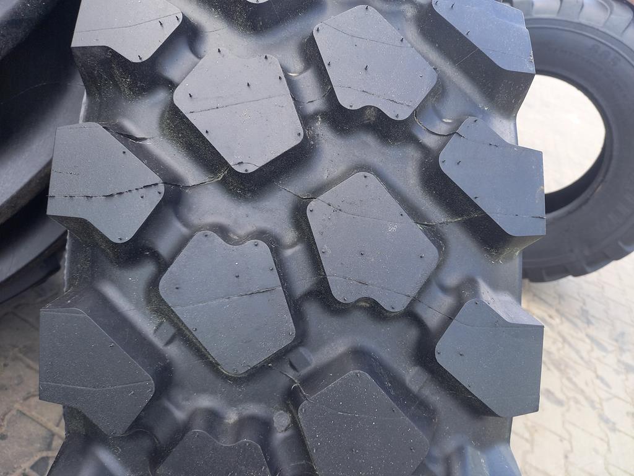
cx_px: 317
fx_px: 458
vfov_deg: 54.9
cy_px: 238
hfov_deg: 69.4
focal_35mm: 25
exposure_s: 1/100
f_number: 1.8
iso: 64
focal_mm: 4.65
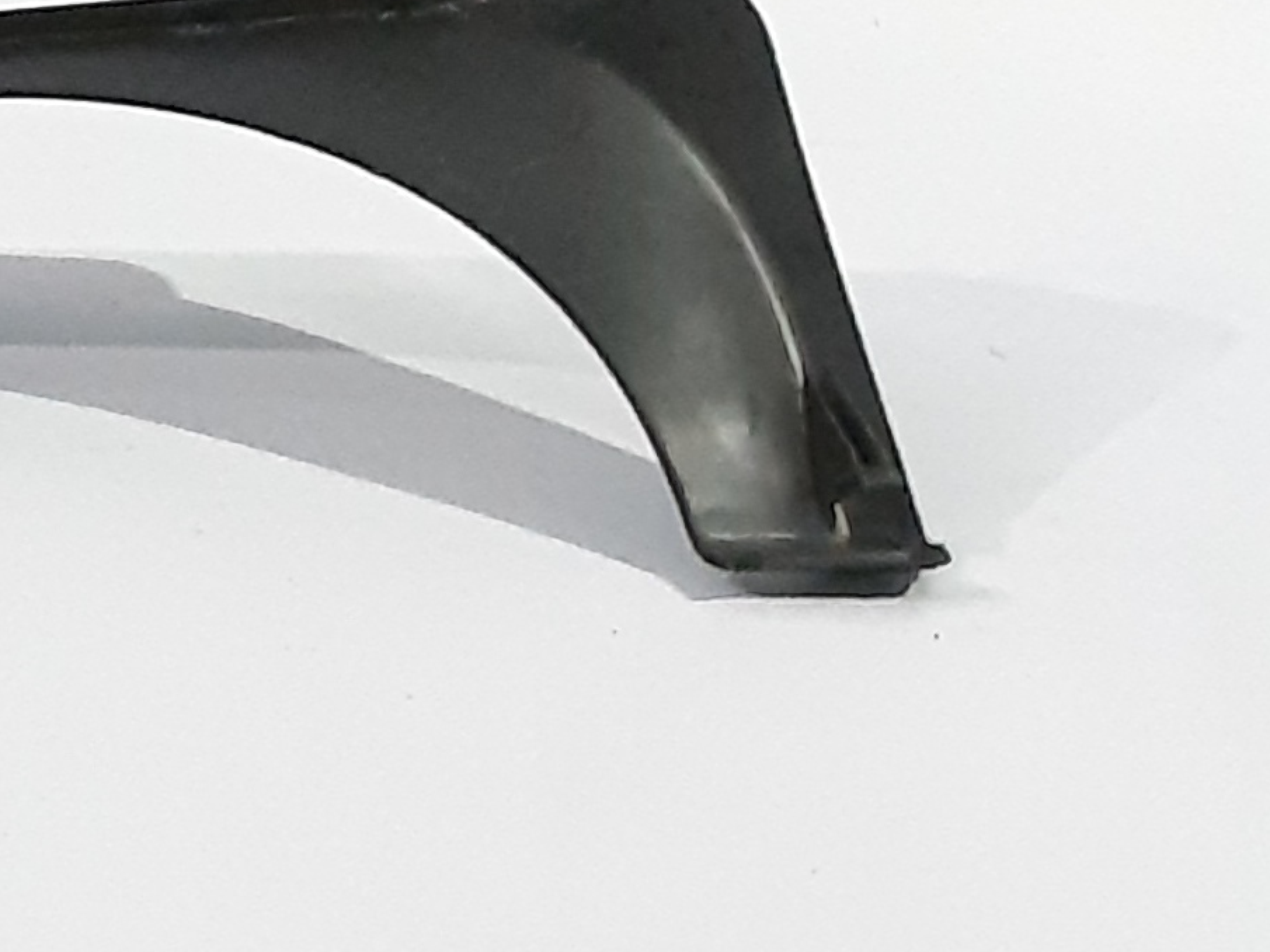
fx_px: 6201
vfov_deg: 8.8
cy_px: 430
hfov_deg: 9.1
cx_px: -2697
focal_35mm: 169
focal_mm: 3.93
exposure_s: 1/50
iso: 250
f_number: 1.7
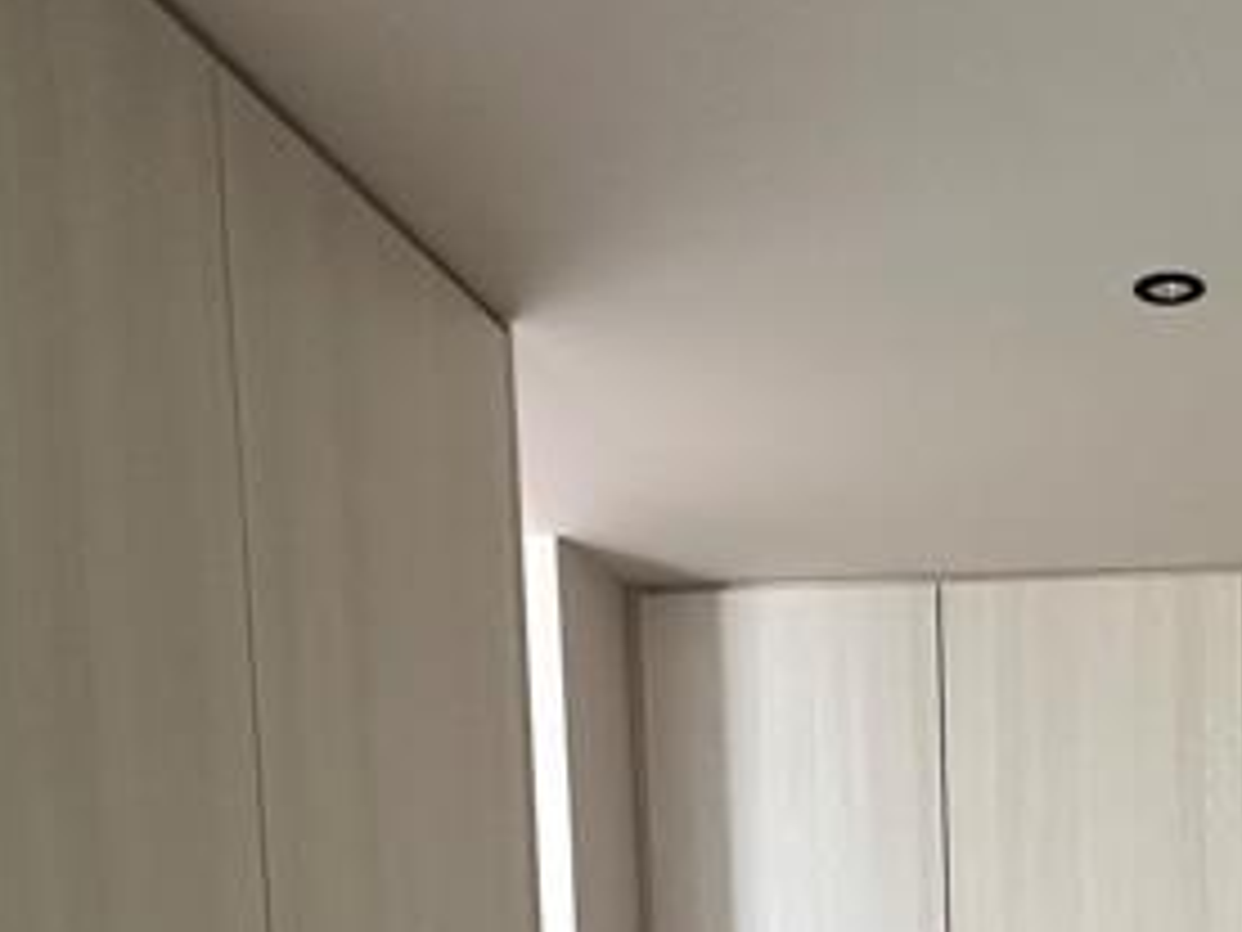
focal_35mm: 52
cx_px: 1170
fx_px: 1866
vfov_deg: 23.9
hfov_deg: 34.3
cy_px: 1274
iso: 250
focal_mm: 2.22
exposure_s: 1/99
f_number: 2.2
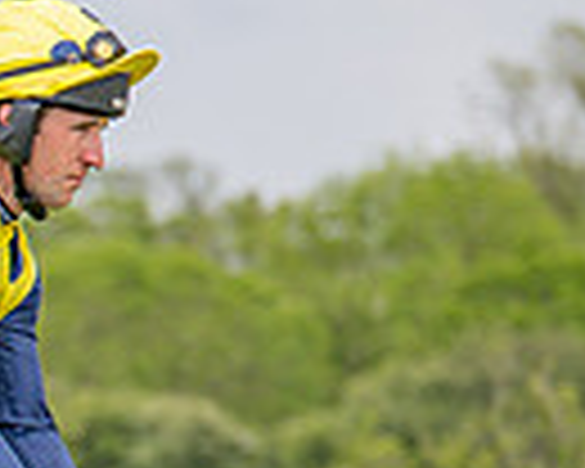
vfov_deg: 2.6
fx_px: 10440
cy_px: 688
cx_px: -533
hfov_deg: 3.2
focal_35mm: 603
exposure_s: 1/1250
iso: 200
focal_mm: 90
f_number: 2.8
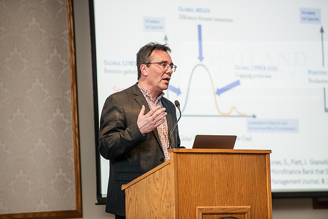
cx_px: 164
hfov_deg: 10.3
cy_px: 110
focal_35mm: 200
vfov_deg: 6.9
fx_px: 1823
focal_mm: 200
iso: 1000
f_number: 3.2
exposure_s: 1/200
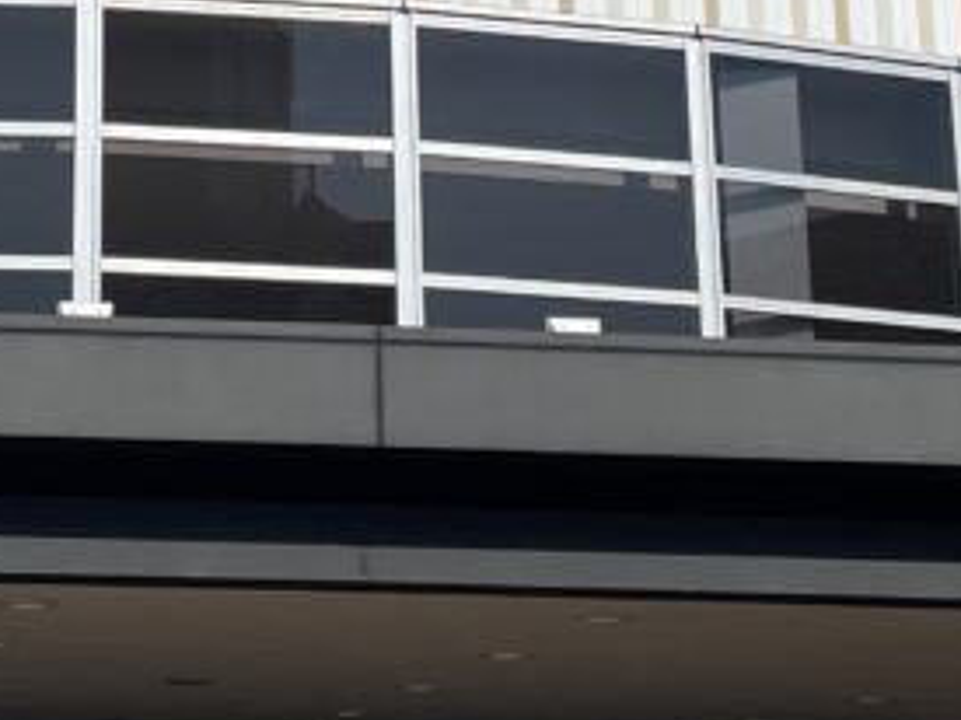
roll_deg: -0.8
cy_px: -178
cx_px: 87
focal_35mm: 121
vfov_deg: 11.9
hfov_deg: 16.1
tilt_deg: +19.6
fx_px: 3358
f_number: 1.6
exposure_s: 1/9804
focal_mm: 4.2
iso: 50
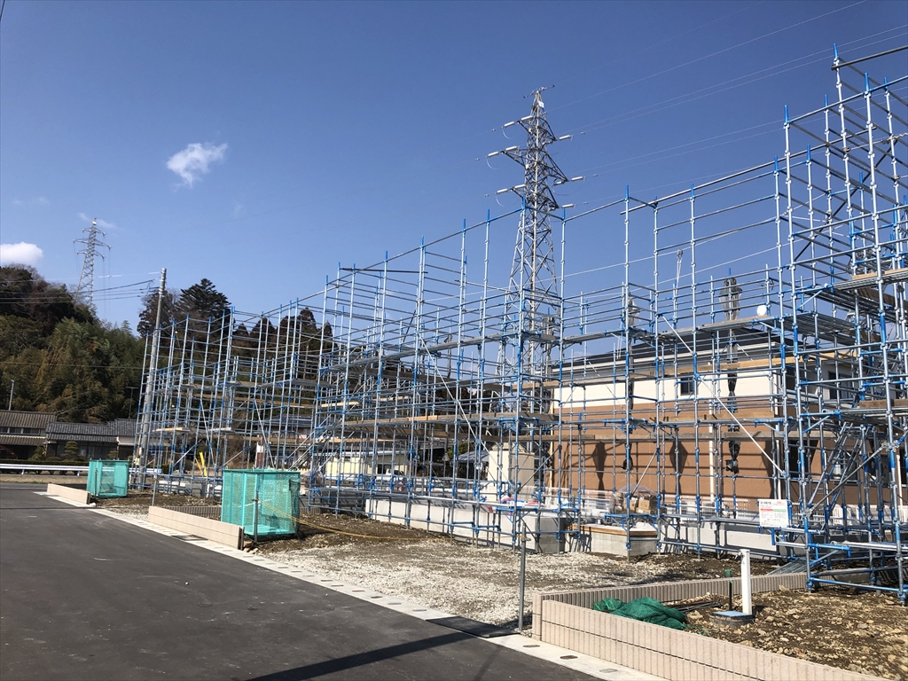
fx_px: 734
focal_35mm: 28
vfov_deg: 49.7
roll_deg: -1.5
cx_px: 454
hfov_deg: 63.4
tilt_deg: +9.7
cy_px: 340
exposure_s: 1/2667
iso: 20
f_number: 1.8
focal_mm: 4
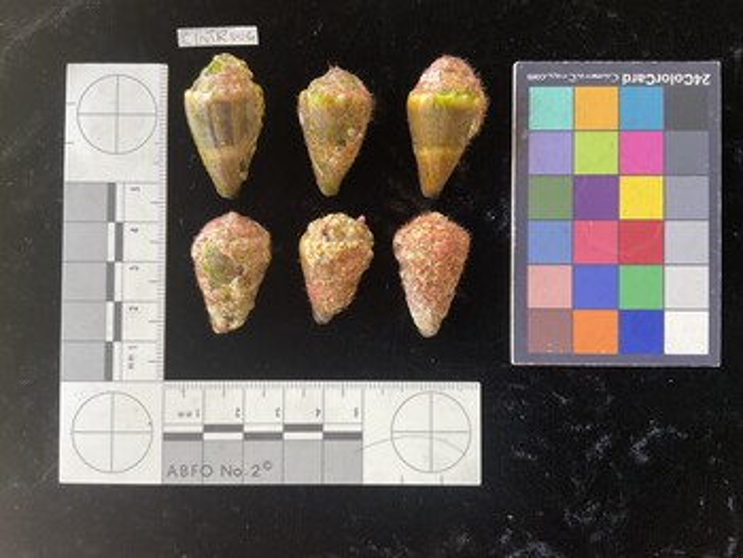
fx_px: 623
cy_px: 279
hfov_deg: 61.6
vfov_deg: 48.3
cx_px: 372
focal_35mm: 29
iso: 40
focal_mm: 3
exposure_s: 1/60
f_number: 1.8
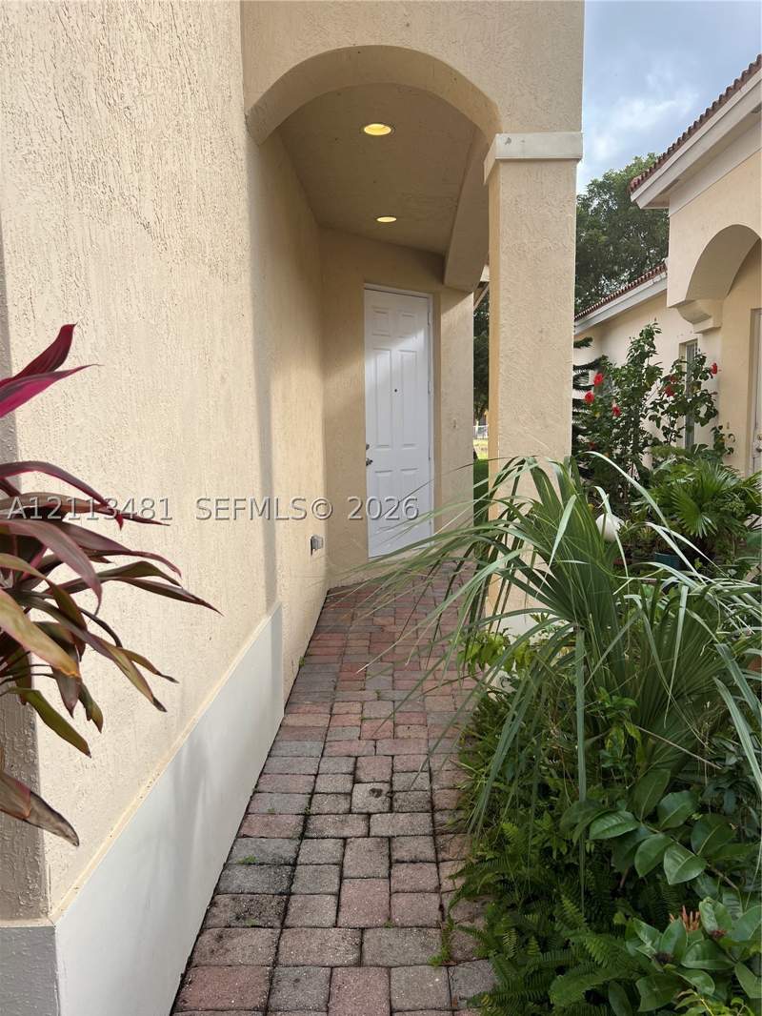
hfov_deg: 53.1
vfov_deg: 67.3
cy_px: 508
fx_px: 763
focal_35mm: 26
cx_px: 381
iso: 50
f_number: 1.5
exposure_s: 1/1779
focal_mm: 5.7
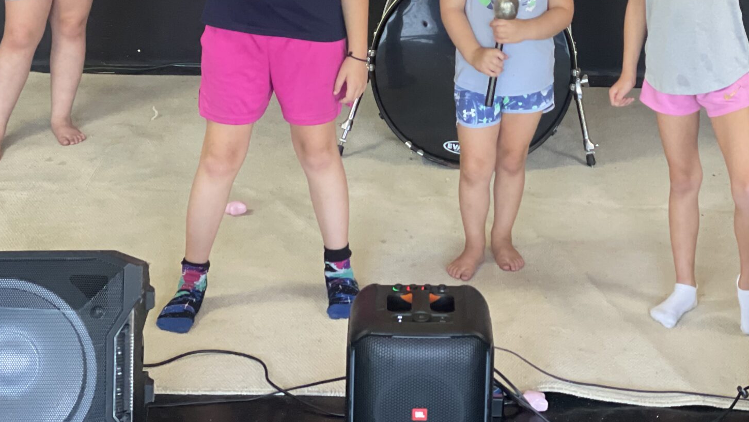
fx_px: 1986
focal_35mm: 100
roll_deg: -0.9
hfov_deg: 21.3
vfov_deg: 12.0
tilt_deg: -12.6
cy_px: 2
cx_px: 500
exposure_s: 1/40
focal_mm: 6
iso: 160
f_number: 2
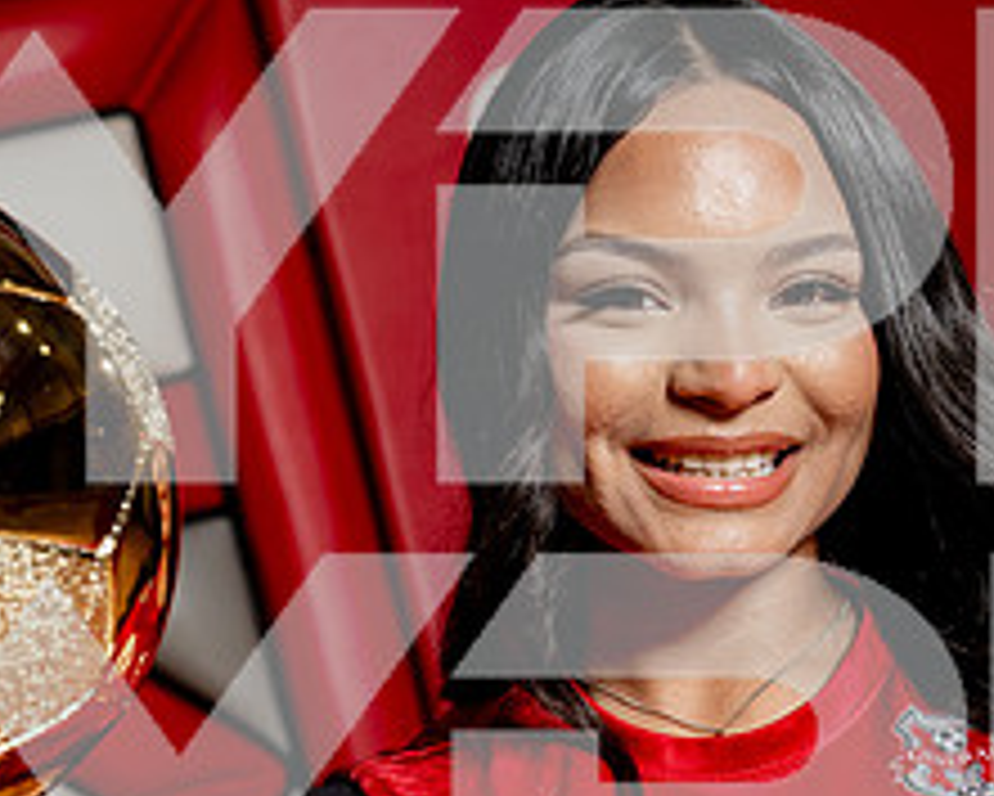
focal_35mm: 118
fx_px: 3473
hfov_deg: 16.3
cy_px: 794
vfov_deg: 12.9
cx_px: 364
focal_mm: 47
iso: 640
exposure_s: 1/250
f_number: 5.6
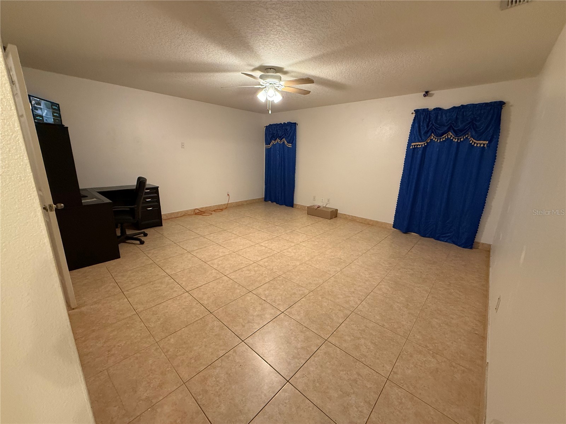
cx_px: 283
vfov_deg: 85.7
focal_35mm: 14
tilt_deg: -13.7
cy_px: 212
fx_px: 229
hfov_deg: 102.1
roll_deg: -1.6
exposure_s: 1/60
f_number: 2.2
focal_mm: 2.22
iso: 400
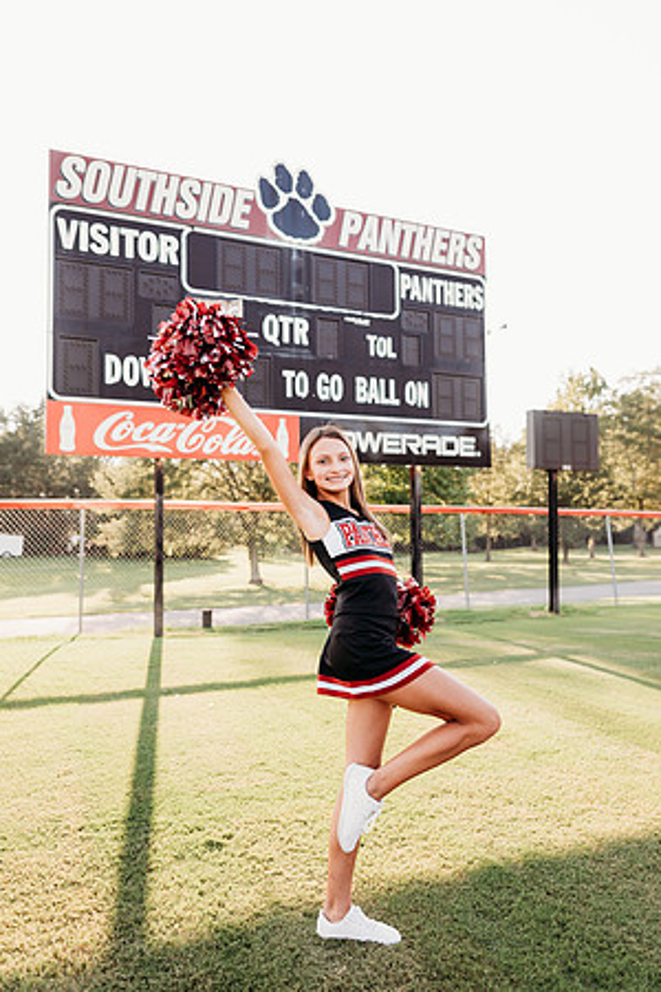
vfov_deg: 73.7
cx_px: 330
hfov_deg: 53.1
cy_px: 496
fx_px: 661
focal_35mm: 24
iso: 200
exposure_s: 1/500
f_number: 2.8
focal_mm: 24
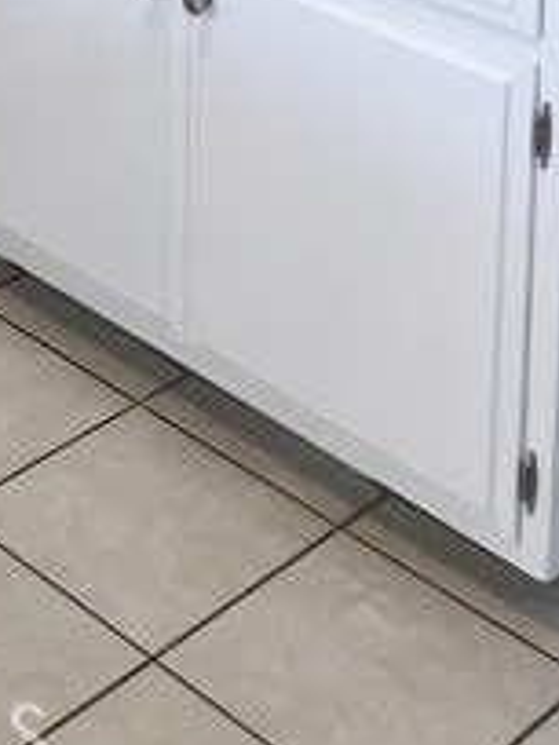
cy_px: -380
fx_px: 1959
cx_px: -110
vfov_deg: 18.9
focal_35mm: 91
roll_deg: +1.9
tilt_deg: -10.8
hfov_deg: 15.6
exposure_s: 1/30
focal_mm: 4.15
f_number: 2.2
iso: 25
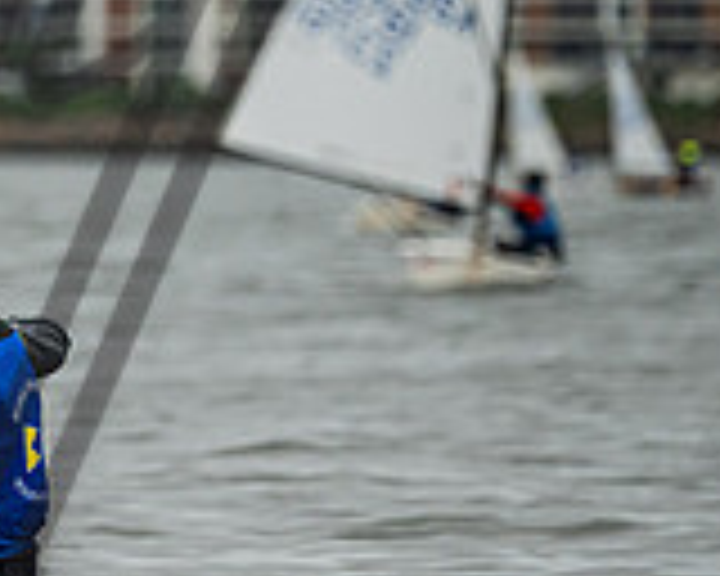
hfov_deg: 2.0
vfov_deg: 1.6
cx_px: -266
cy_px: 2
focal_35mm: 978
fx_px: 20840
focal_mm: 280
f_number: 5.3
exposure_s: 1/3200
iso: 320
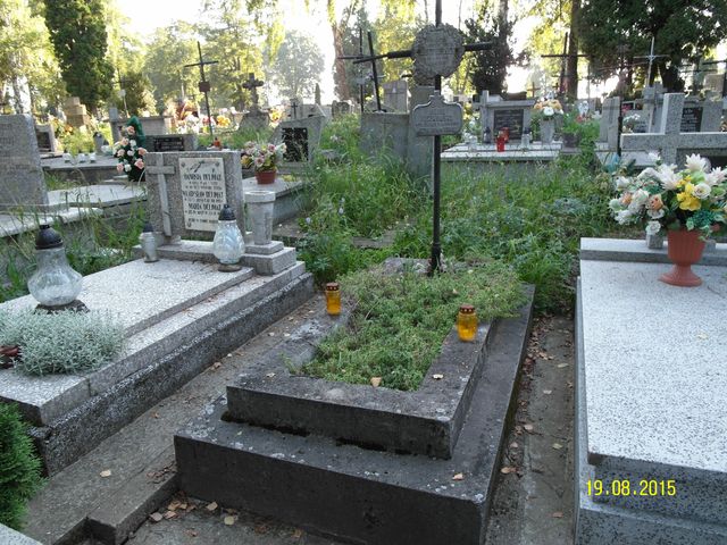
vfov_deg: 56.8
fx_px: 504
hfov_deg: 71.6
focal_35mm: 24
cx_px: 364
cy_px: 272
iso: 100
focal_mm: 5.2
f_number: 3.1
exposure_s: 1/60
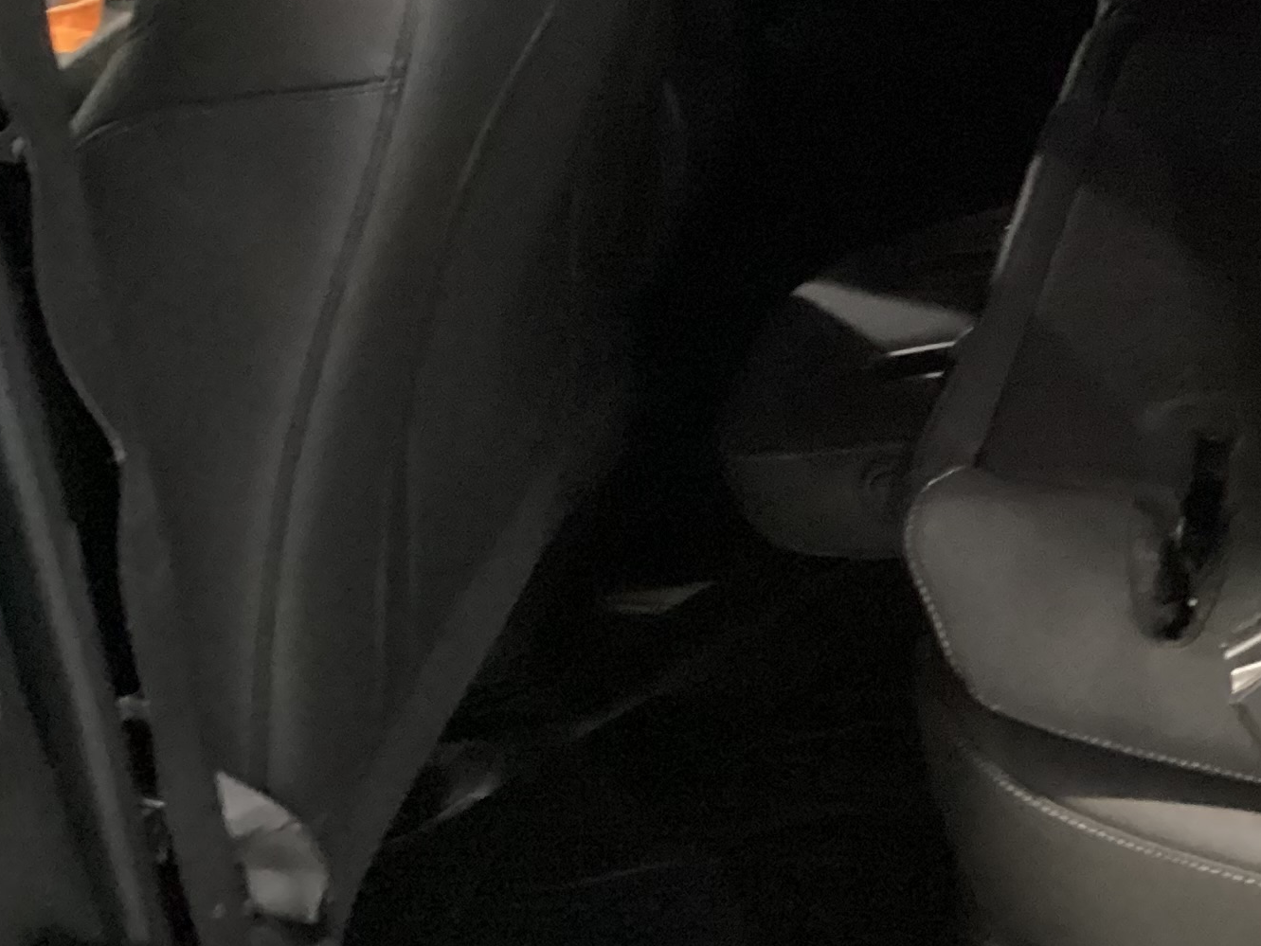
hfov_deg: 24.6
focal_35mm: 76
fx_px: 2769
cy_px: -7
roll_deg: +6.2
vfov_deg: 18.9
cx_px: 1229
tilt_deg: -27.2
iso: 800
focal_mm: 3.3
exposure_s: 1/17
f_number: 2.4
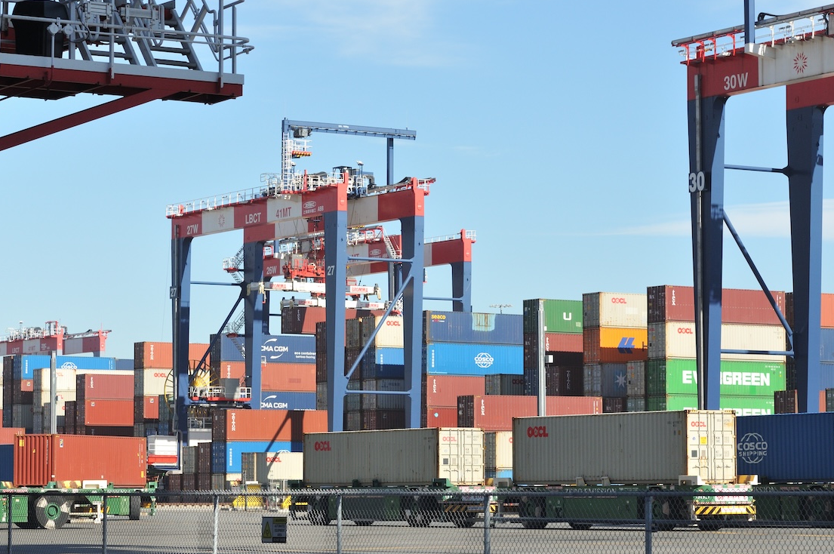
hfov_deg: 18.0
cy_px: 270
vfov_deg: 12.0
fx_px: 2638
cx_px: 424
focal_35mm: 114
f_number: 5.6
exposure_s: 1/2000
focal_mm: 70
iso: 400
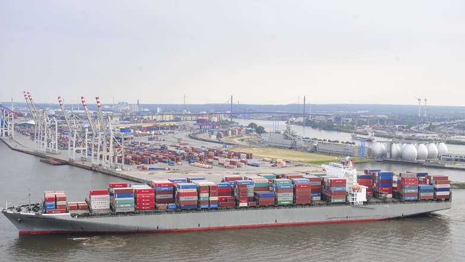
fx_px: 592
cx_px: 233
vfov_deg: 24.9
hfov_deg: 42.9
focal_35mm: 48
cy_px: 153
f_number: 5
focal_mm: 45
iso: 200
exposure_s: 1/250
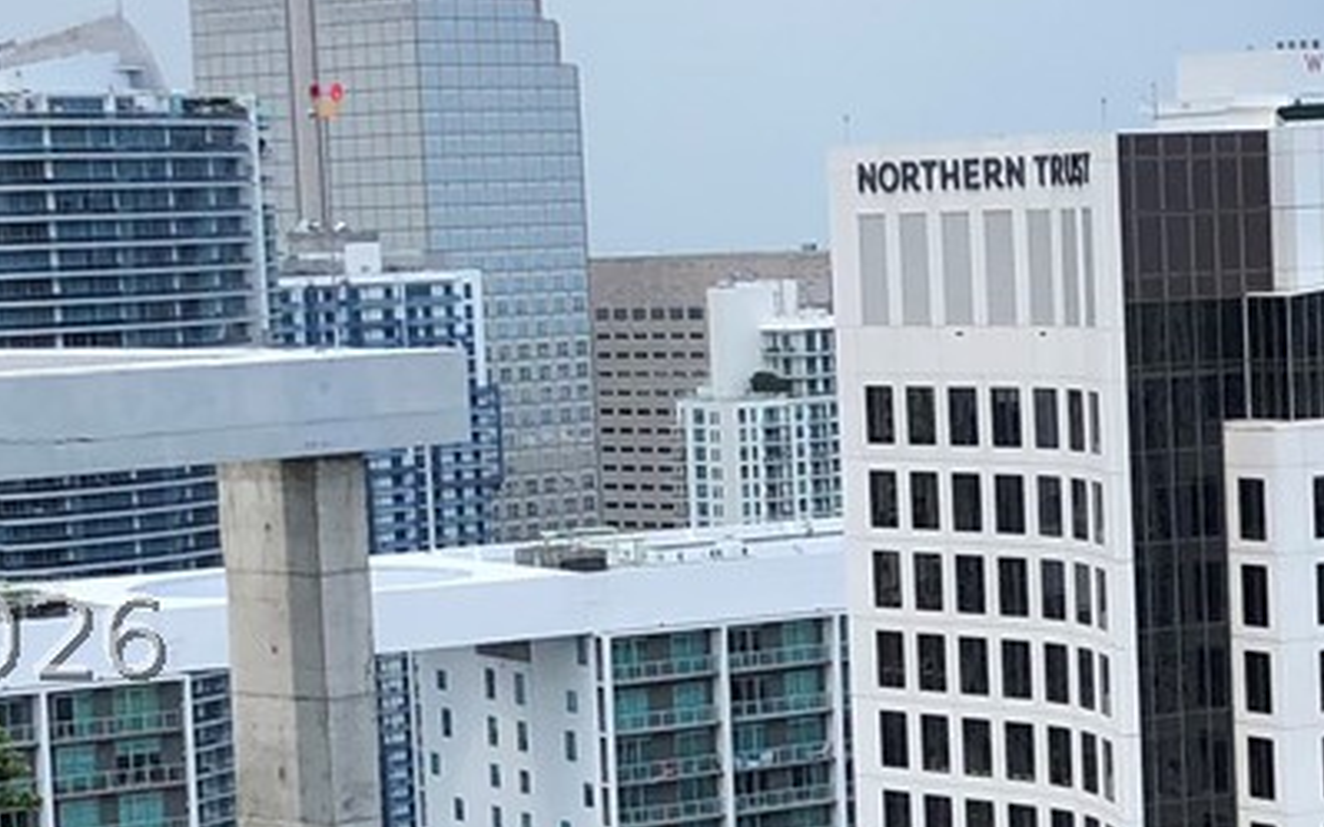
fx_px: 4292
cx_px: 1181
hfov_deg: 17.3
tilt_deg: -6.5
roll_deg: +2.6
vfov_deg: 11.0
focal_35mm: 119
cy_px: 634
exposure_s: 1/1845
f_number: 1.8
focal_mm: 4
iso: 20
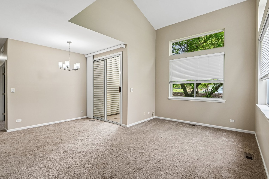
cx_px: 134
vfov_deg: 70.3
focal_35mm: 17
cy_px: 95
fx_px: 127
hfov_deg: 93.3
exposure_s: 1/20
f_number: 13
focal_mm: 16
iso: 400
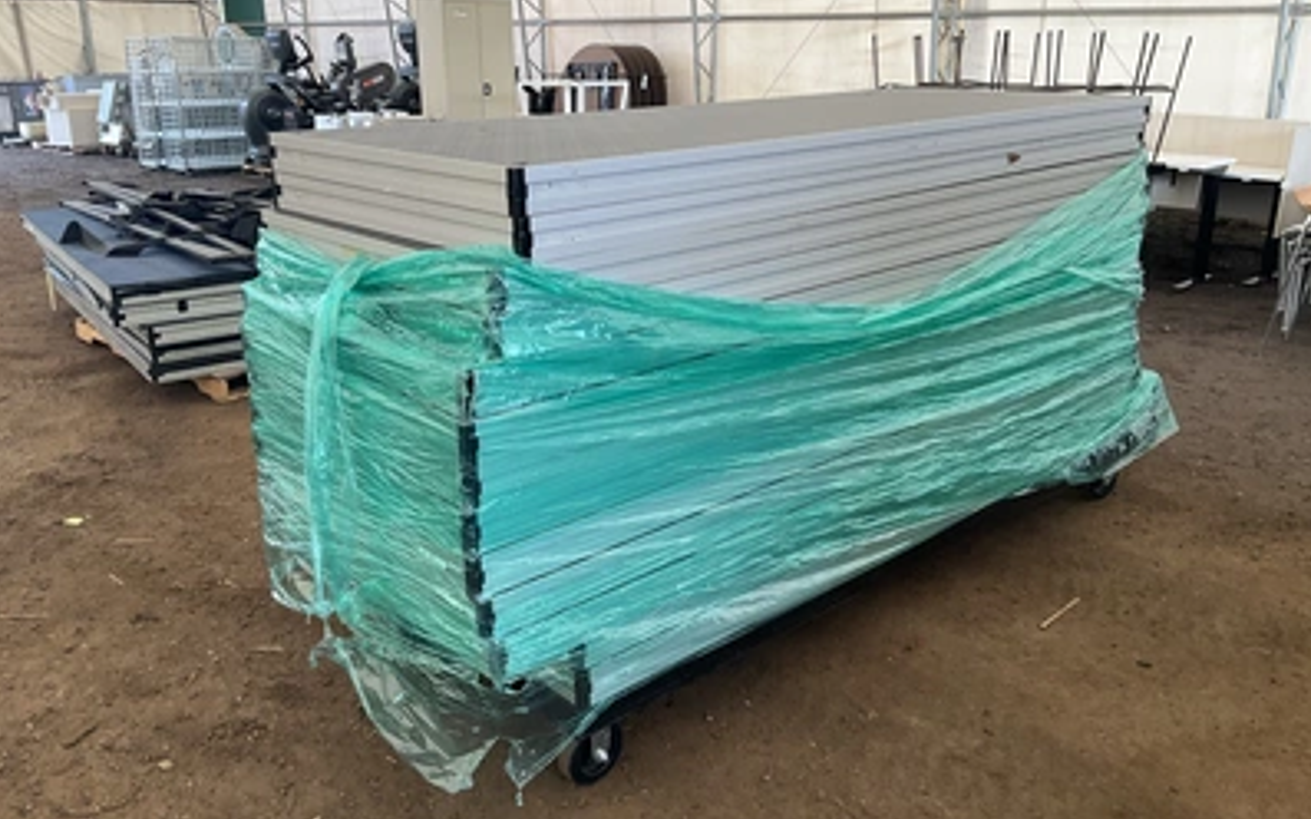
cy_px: 376
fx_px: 1107
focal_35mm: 31
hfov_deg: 61.2
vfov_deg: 40.6
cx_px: 654
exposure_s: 1/122
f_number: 1.8
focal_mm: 3
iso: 40
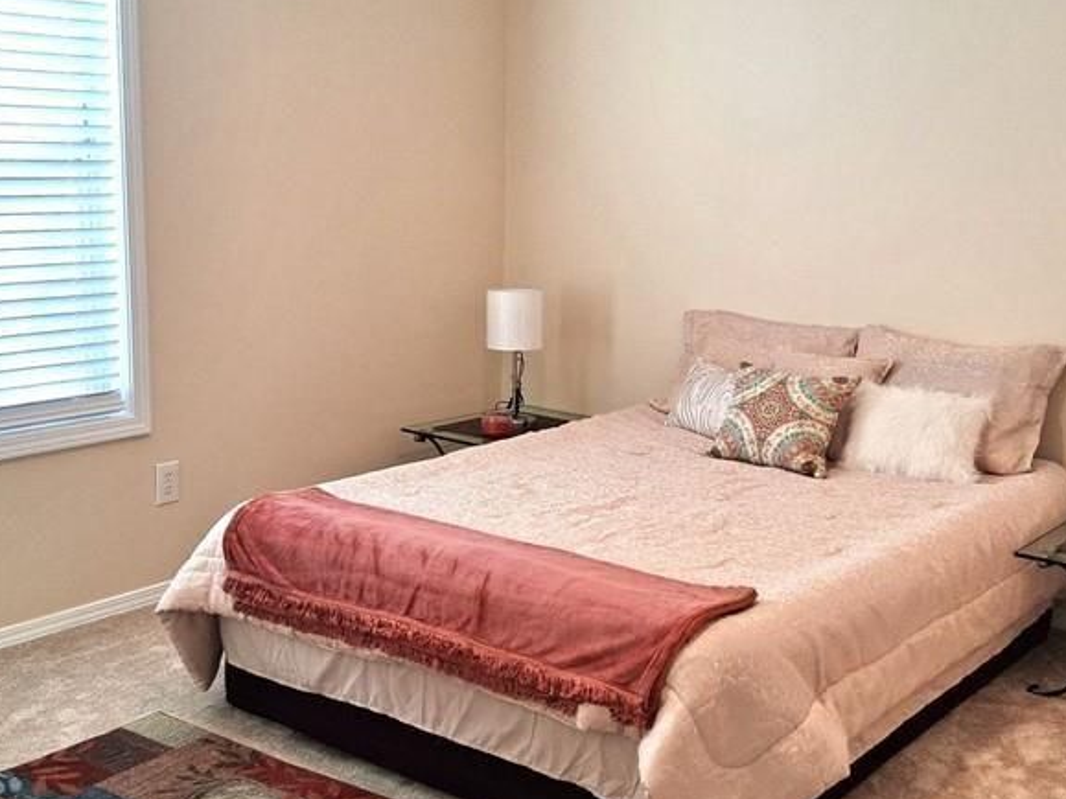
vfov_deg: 31.5
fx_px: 1416
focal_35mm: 46
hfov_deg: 41.2
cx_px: 606
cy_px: 412
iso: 80
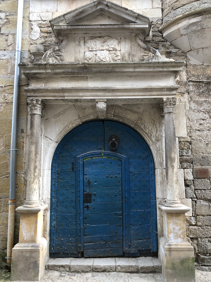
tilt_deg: +8.0
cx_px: 106
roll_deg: +1.4
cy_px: 141
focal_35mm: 28
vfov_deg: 63.4
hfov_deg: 49.7
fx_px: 228
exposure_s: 1/120
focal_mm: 4
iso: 50
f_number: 1.8
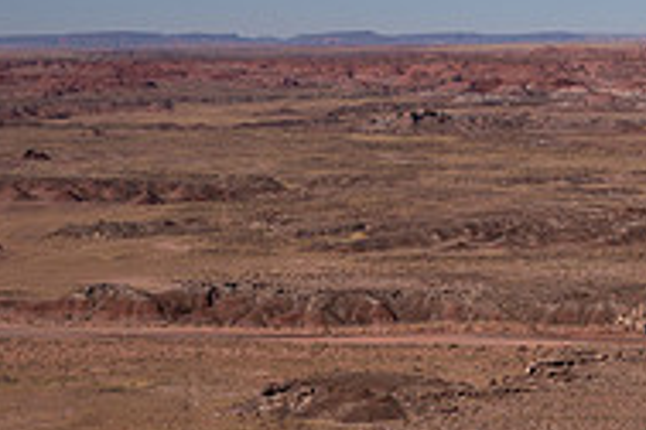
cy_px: 396
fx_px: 2368
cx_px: 810
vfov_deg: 10.3
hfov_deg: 14.9
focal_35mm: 132
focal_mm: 43
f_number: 8
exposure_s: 1/2500
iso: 200
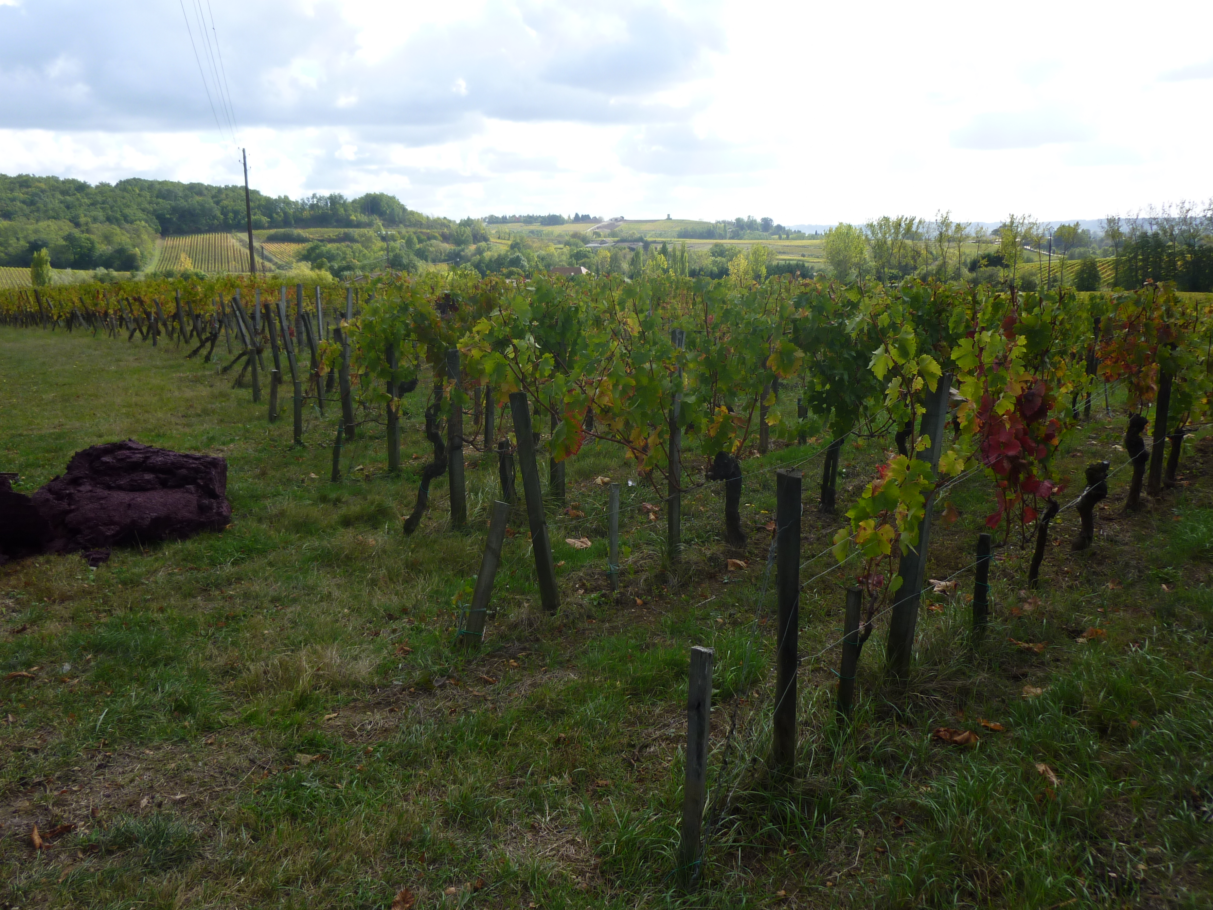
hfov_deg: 63.4
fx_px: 981
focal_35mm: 28
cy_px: 425
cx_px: 591
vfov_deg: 49.7
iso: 80
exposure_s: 1/400
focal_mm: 4.5
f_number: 3.3
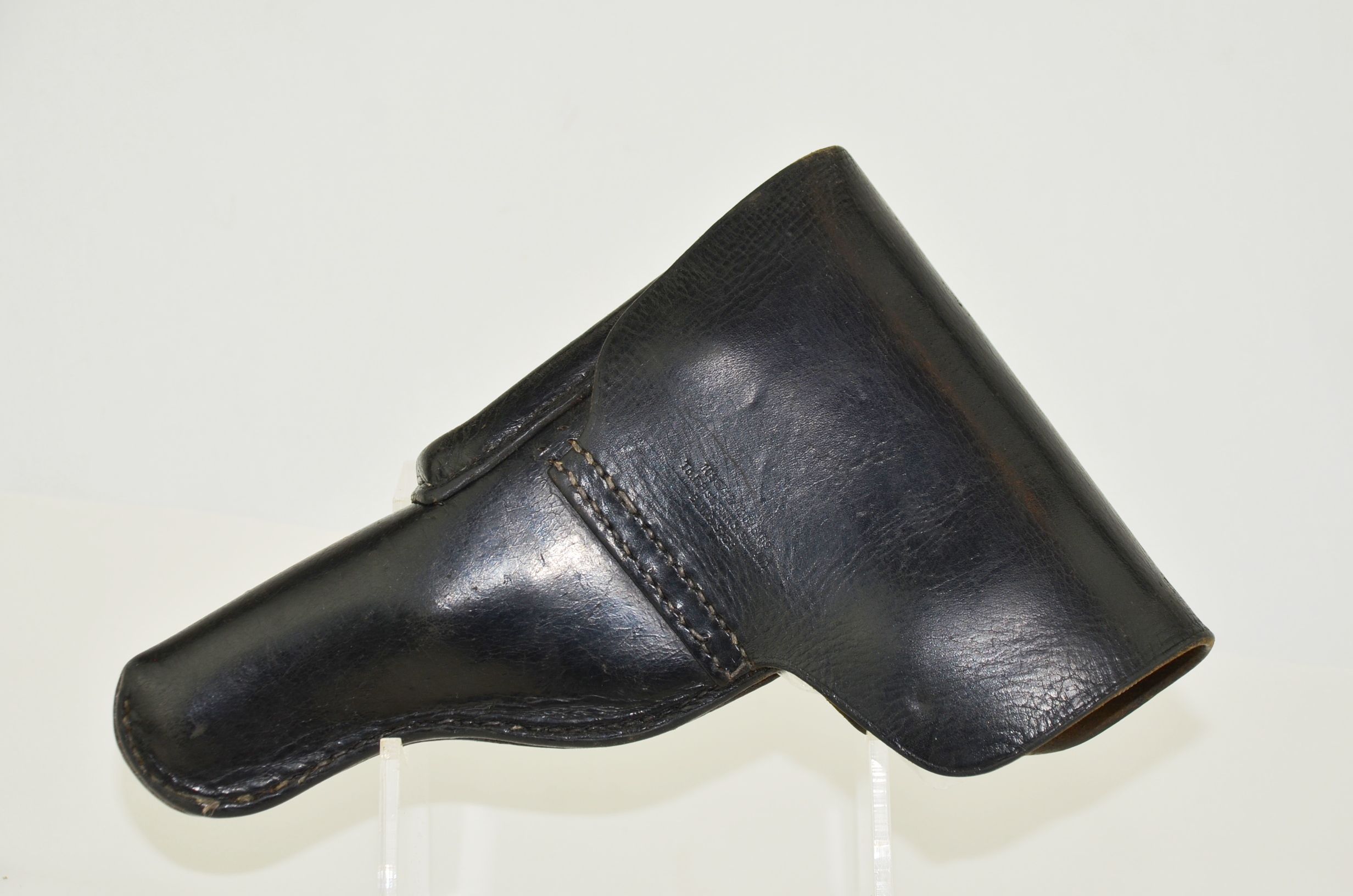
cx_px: 676
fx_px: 3488
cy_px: 448
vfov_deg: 14.6
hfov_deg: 22.0
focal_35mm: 93
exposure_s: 1/160
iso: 200
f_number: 5
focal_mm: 62
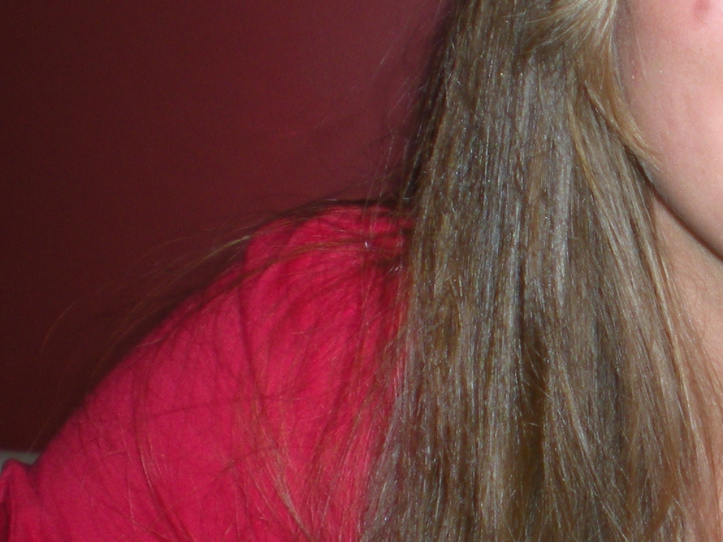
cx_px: 898
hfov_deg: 17.7
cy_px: 267
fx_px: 2193
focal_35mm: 105
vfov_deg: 14.1
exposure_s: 1/60
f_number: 3.1
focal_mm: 6.3
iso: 64
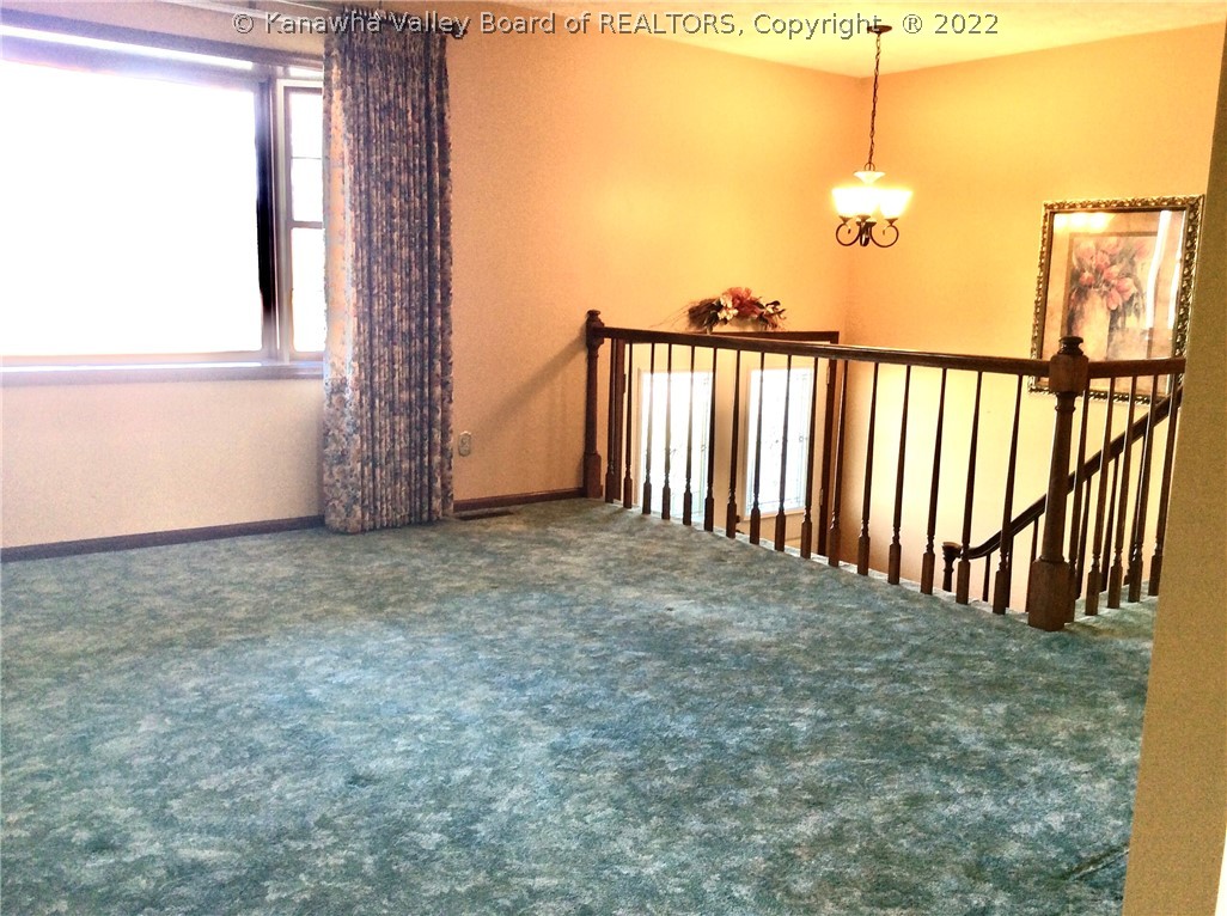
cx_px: 614
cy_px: 458
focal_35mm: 32
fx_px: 1132
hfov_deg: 56.9
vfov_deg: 44.0
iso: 40
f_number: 2.4
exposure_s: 1/24
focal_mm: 3.3
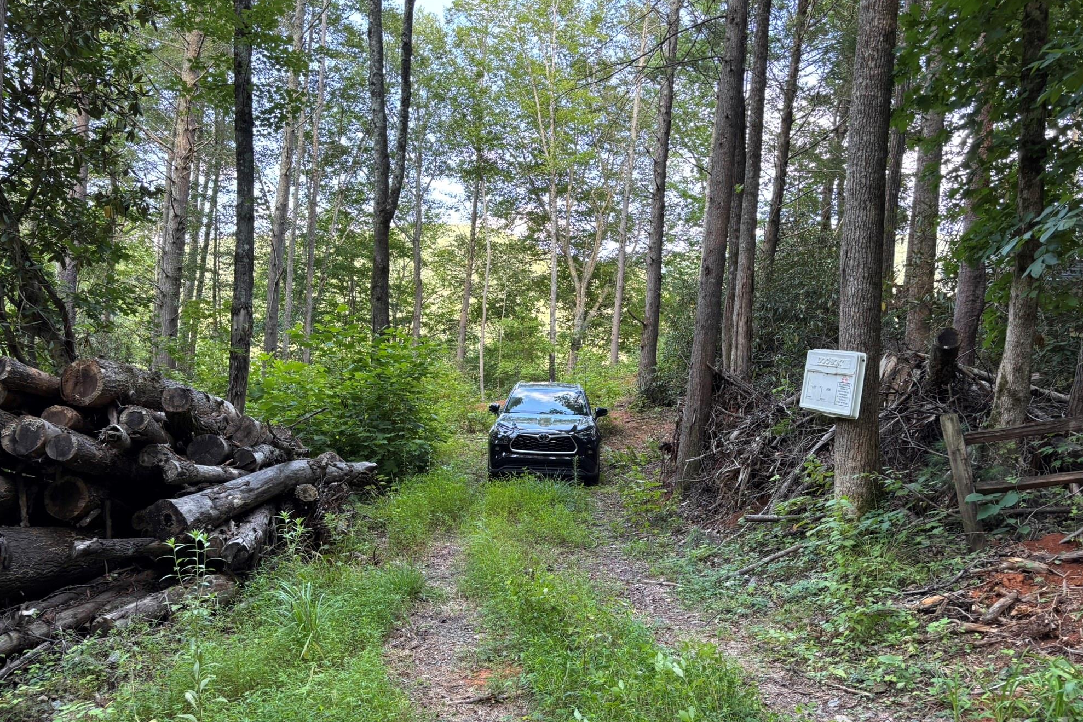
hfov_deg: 65.5
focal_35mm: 28
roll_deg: -3.3
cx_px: 539
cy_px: 405
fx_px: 842
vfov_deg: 46.3
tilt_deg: +3.7
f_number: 1.6
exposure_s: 1/121
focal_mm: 5.96
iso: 125
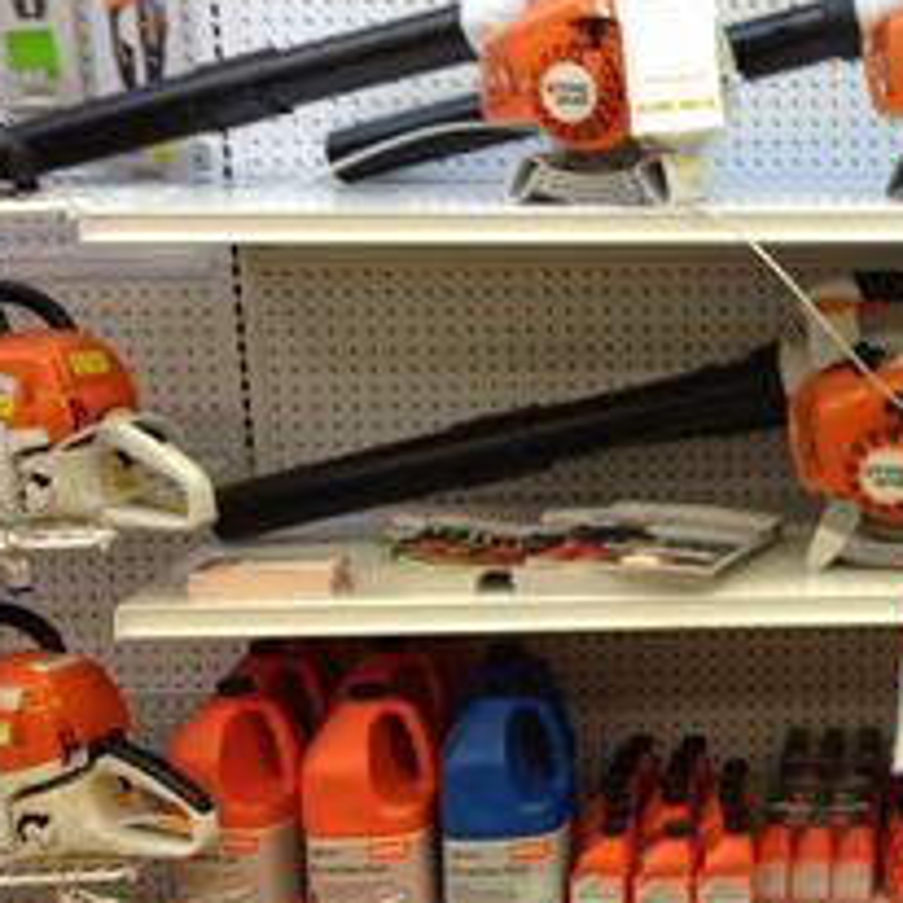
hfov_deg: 23.1
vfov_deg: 24.6
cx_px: 1002
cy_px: 368
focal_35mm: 70
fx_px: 2066
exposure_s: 1/24
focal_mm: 4.28
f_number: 2.4
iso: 64
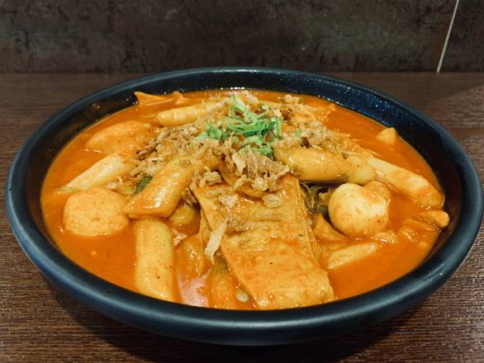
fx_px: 364
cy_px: 182
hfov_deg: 67.3
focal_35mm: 26
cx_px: 242
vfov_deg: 53.1
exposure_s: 1/30
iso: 500
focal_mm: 4.25
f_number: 1.8
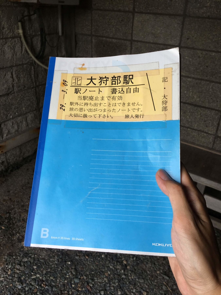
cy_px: 148
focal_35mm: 29
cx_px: 110
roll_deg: -3.6
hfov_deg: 48.2
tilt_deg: -29.7
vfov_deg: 61.7
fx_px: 247
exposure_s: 1/120
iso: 25
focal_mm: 4.15
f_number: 2.2
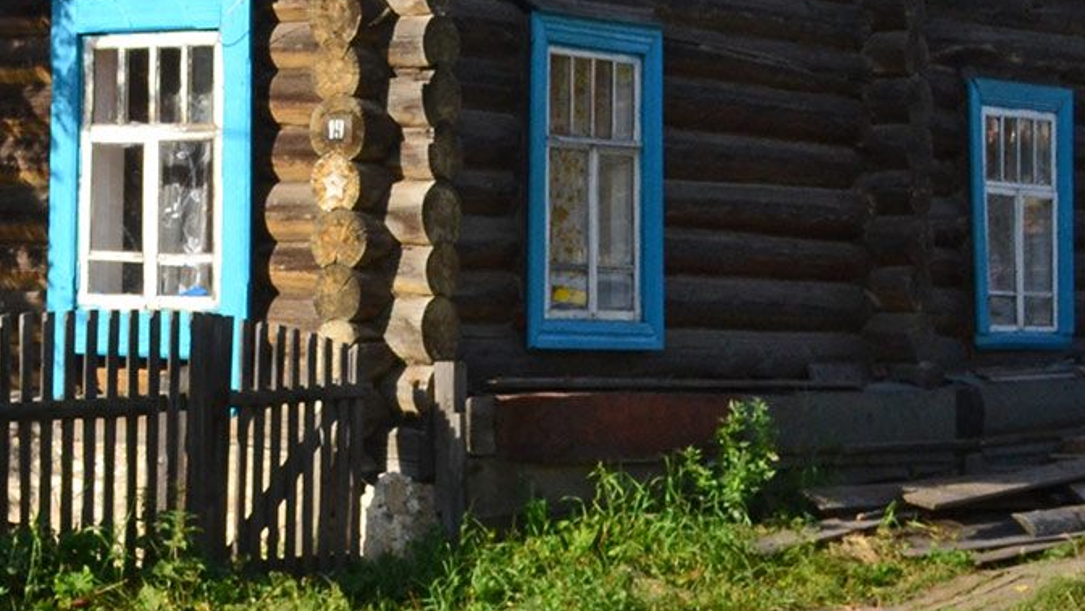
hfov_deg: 17.8
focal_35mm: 115
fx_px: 3309
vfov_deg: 10.3
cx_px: -181
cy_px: -235
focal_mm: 24
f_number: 10
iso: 400
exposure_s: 1/250
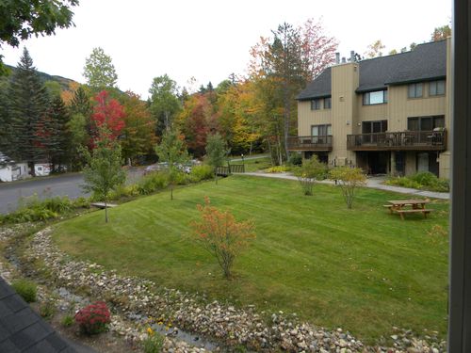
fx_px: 381
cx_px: 236
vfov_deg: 49.7
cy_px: 176
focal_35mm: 28
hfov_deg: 63.4
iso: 80
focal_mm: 5
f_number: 3.5
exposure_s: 1/130
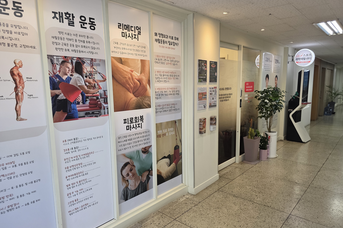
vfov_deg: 53.1
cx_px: 171
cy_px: 118
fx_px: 229
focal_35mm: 24
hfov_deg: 73.7
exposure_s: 1/120
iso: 160
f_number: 1.7
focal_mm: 6.3
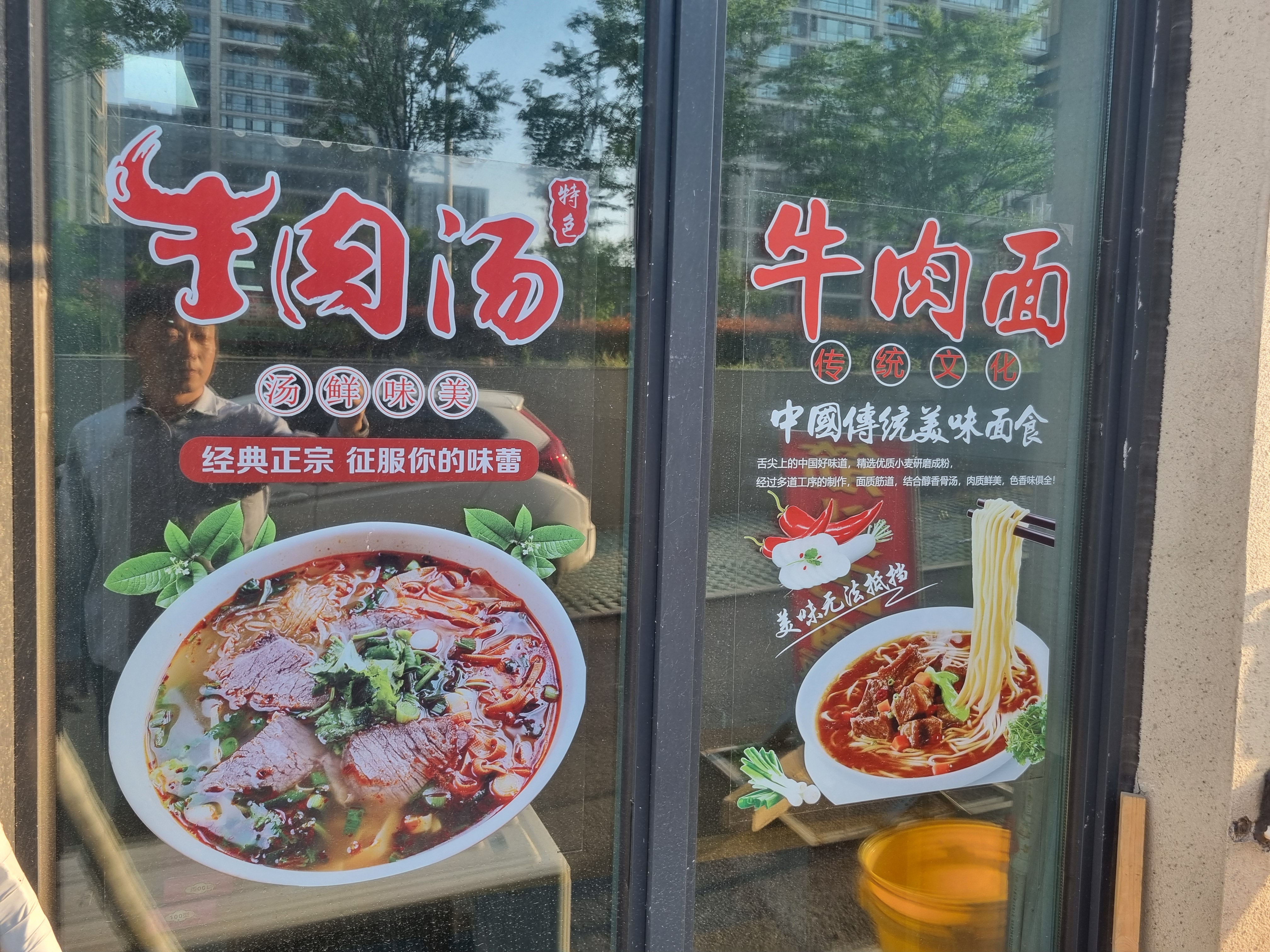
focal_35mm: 26
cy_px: 476
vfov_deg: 53.1
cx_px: 635
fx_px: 954
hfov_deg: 67.3
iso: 50
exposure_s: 1/145
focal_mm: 5.4
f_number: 1.8
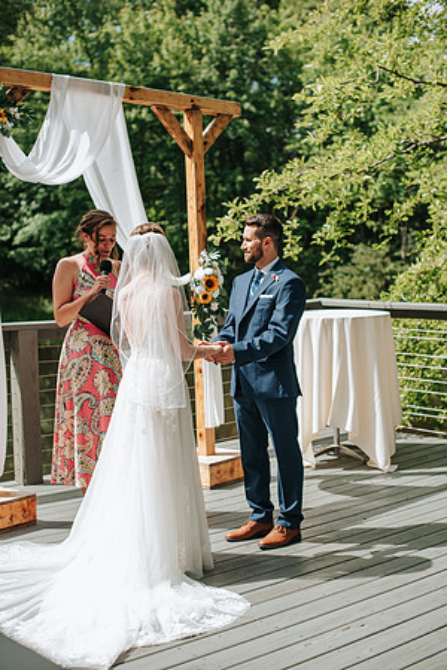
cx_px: 224
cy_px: 335
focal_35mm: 50
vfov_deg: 39.6
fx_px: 931
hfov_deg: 27.0
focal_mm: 50
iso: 100
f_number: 2.8
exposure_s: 1/800
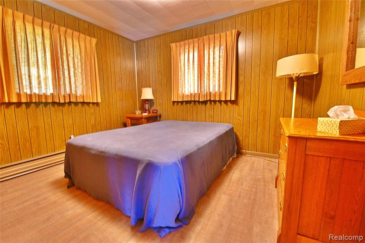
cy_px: 122
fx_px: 152
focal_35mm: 15
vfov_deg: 77.3
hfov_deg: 100.4
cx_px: 182
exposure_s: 1/5
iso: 800
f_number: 5
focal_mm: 10
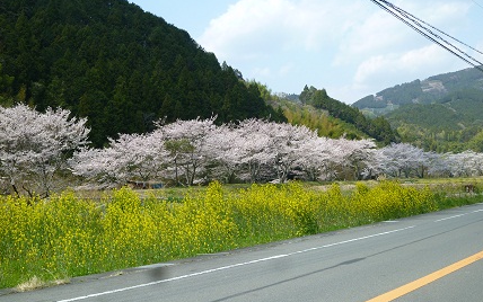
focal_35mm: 46
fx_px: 606
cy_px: 145
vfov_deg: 28.0
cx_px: 243
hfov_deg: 43.5
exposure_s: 1/400
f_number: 4
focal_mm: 7.7
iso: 80
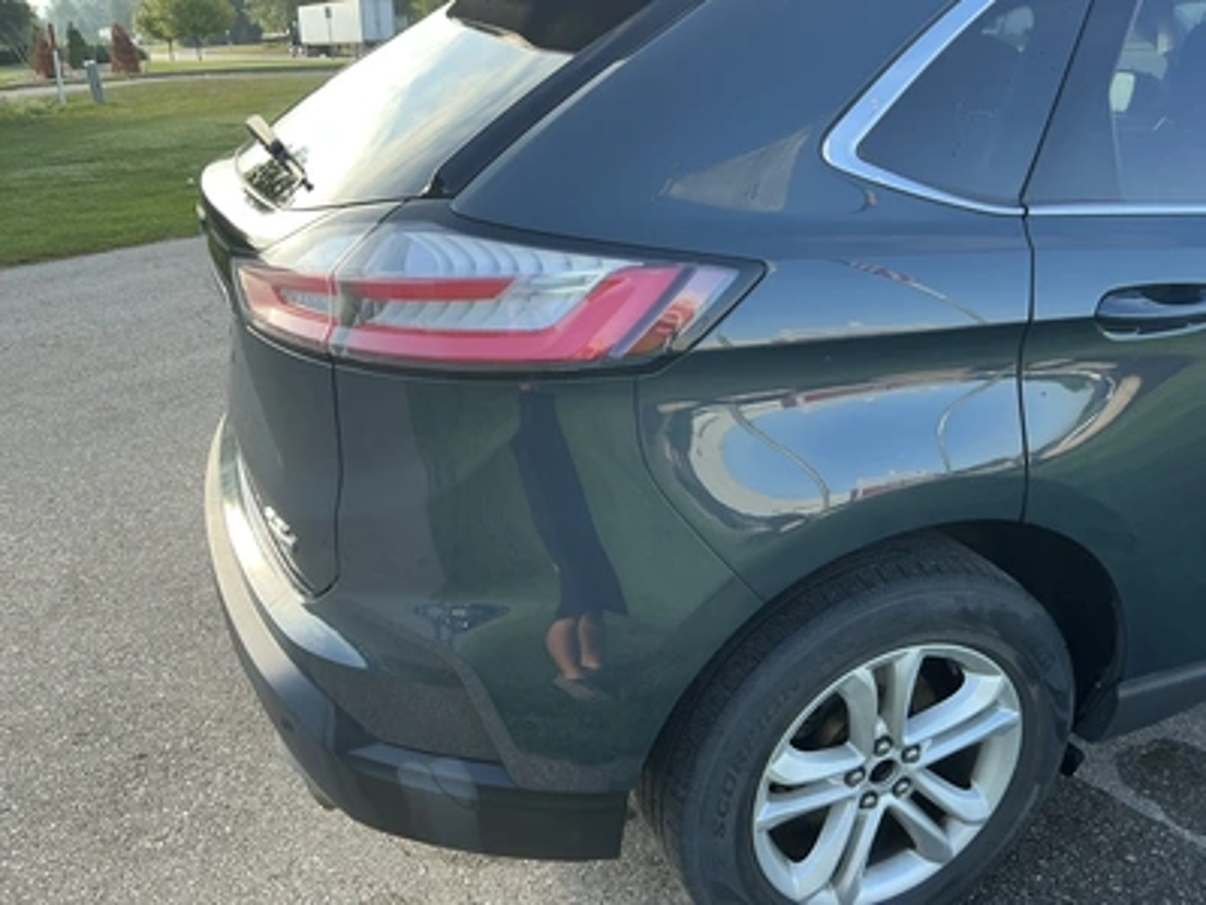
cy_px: 452
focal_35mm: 28
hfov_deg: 63.4
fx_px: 976
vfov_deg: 49.7
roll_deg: +1.3
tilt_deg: -20.7
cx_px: 603
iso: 25
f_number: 1.8
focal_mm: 3
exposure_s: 1/238
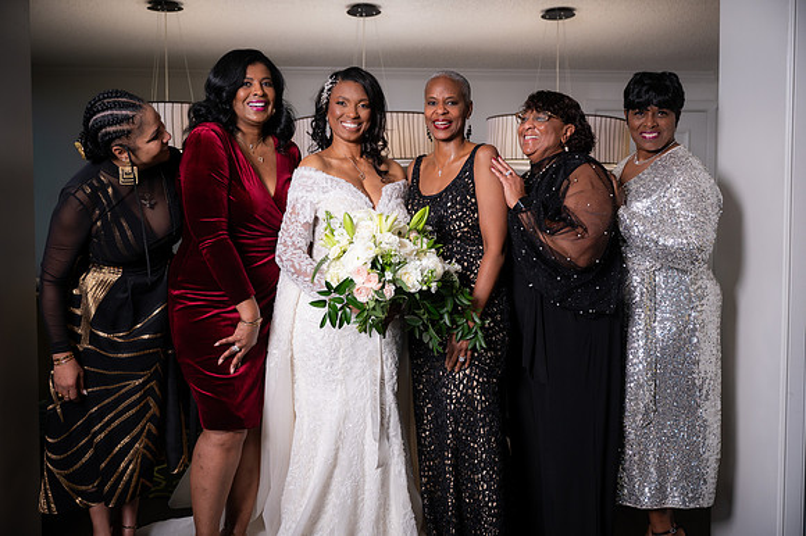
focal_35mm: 37
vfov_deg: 35.9
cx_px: 403
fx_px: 828
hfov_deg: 51.9
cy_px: 268
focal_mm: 37
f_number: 2.8
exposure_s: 1/250
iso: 500
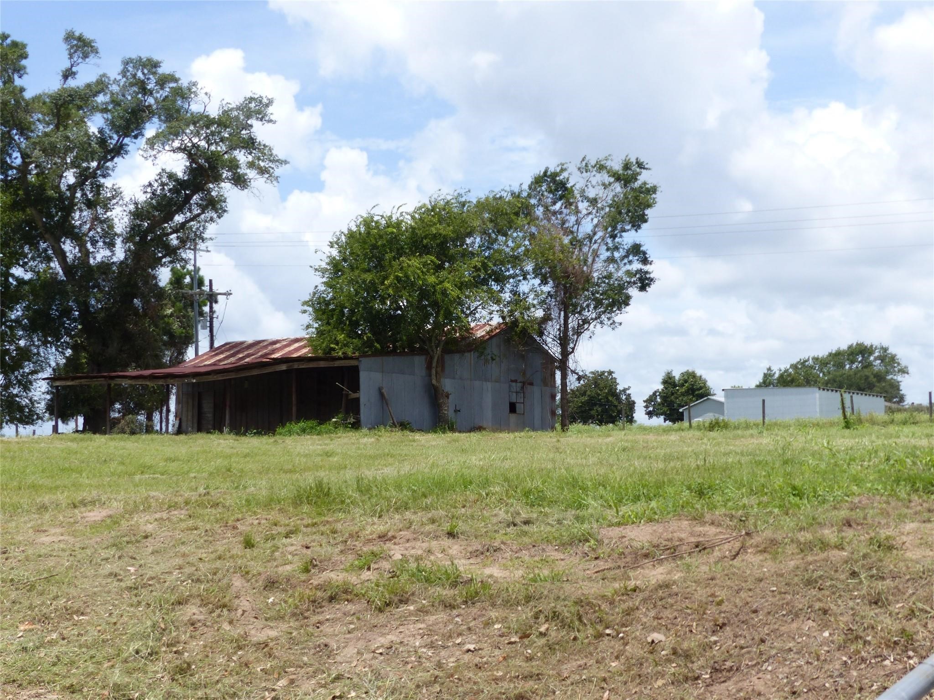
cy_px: 350
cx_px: 467
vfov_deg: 30.9
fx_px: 1268
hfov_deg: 40.4
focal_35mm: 47
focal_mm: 8.4
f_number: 4
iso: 100
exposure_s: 1/1300
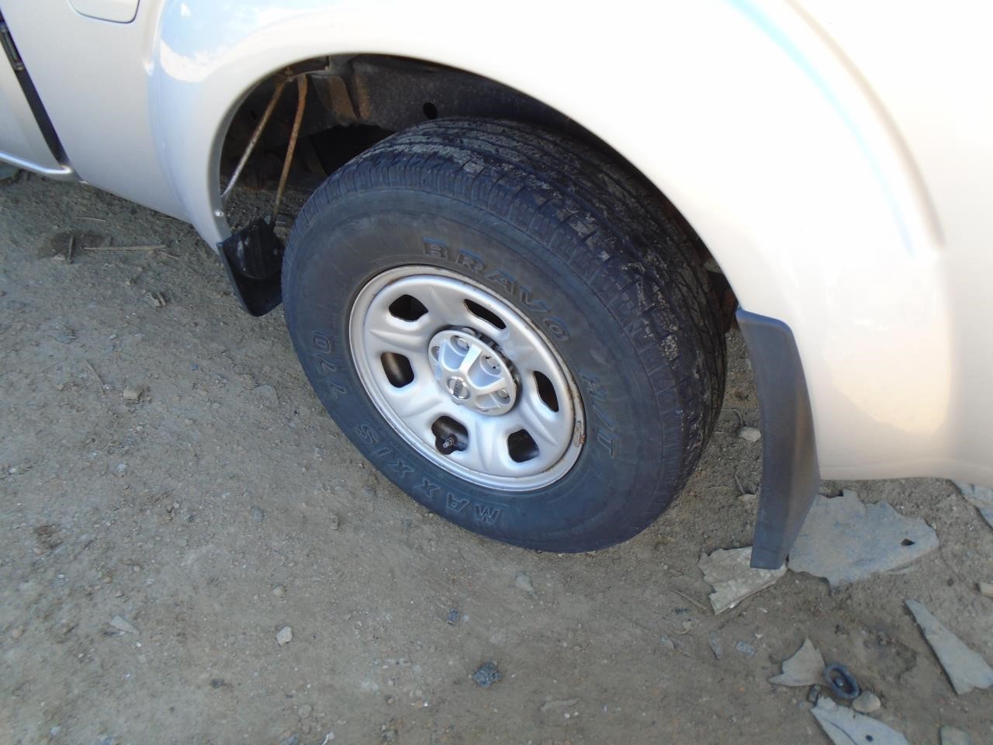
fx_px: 746
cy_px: 372
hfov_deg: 67.3
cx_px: 496
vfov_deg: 53.1
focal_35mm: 26
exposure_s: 1/80
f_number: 3.2
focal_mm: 4.6
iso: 100
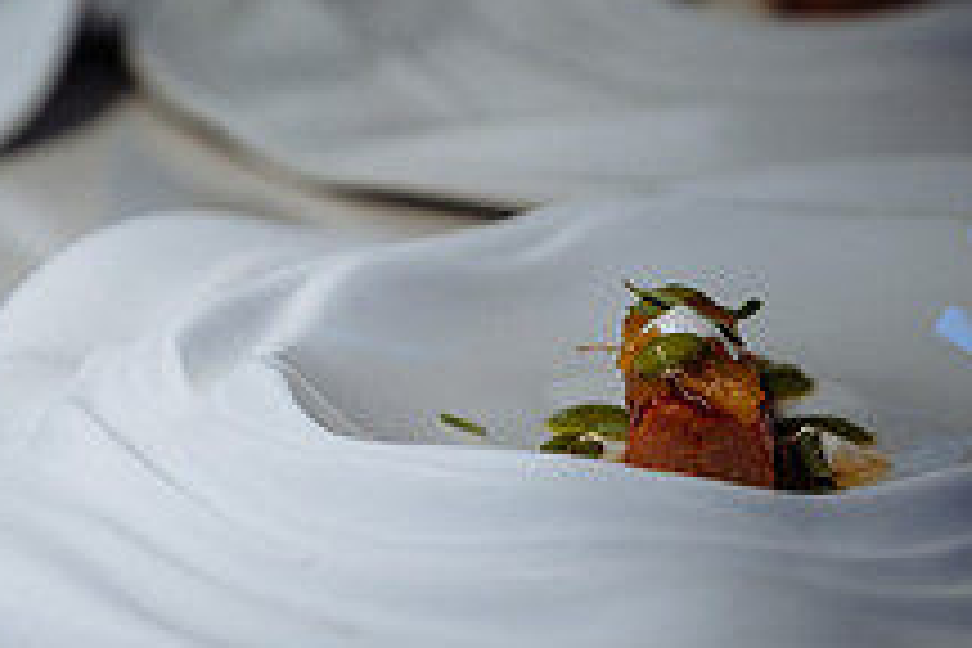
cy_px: 363
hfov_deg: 6.0
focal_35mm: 342
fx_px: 9233
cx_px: 67
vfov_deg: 4.0
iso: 200
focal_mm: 80
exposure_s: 1/100
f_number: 4.5
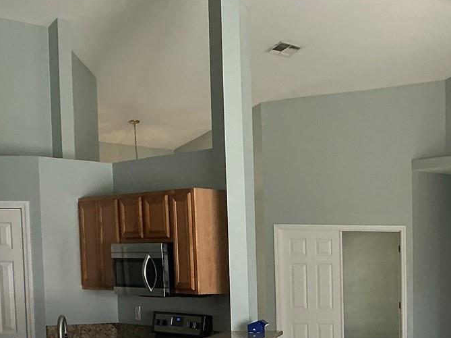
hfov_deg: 27.1
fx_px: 872
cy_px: 373
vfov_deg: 20.8
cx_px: 467
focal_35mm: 67
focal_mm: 3
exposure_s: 1/122
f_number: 1.8
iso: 64
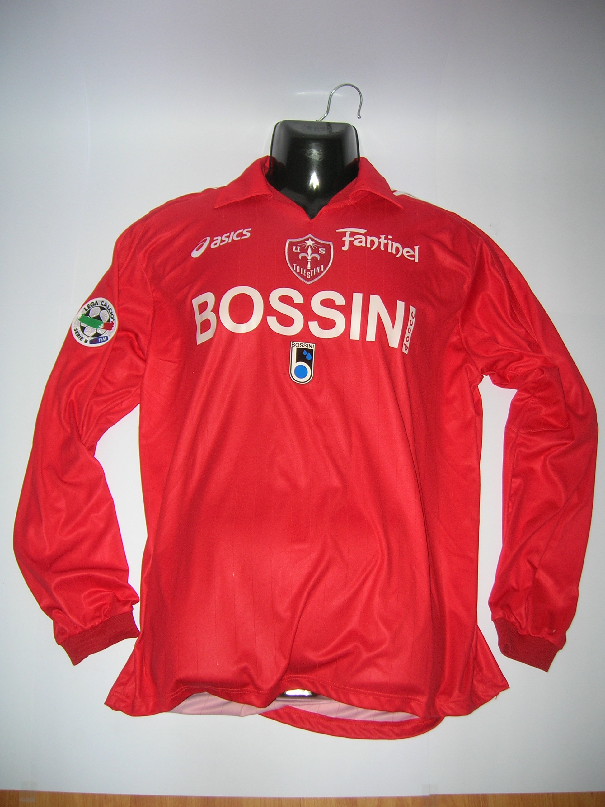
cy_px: 404
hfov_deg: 41.8
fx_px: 792
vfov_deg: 54.0
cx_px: 302
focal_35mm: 34
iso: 50
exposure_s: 1/60.1
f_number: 2.9
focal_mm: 5.7
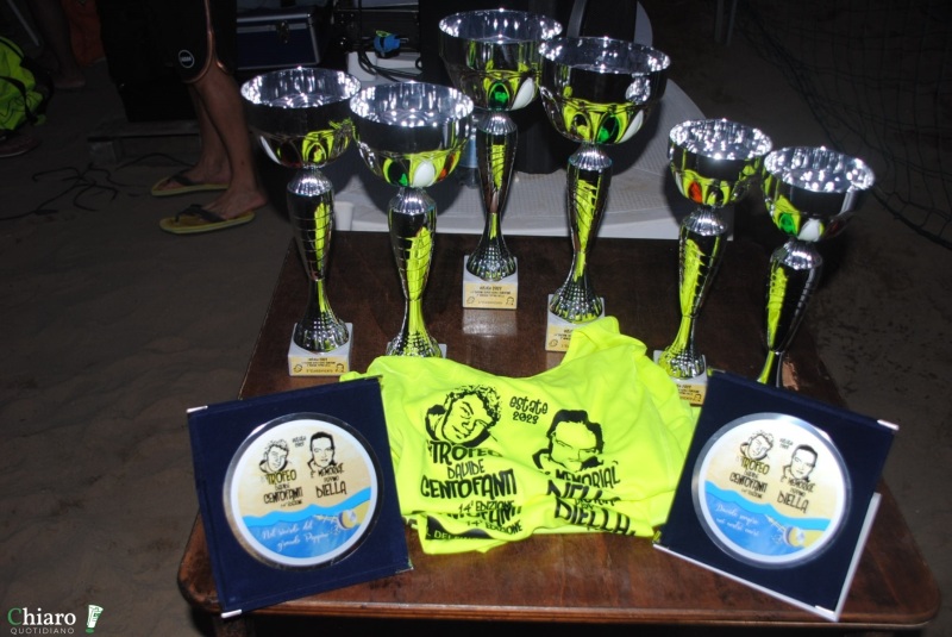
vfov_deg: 36.9
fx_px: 953
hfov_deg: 53.1
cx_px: 476
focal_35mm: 36
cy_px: 318
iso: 200
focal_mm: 24
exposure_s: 1/60
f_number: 4
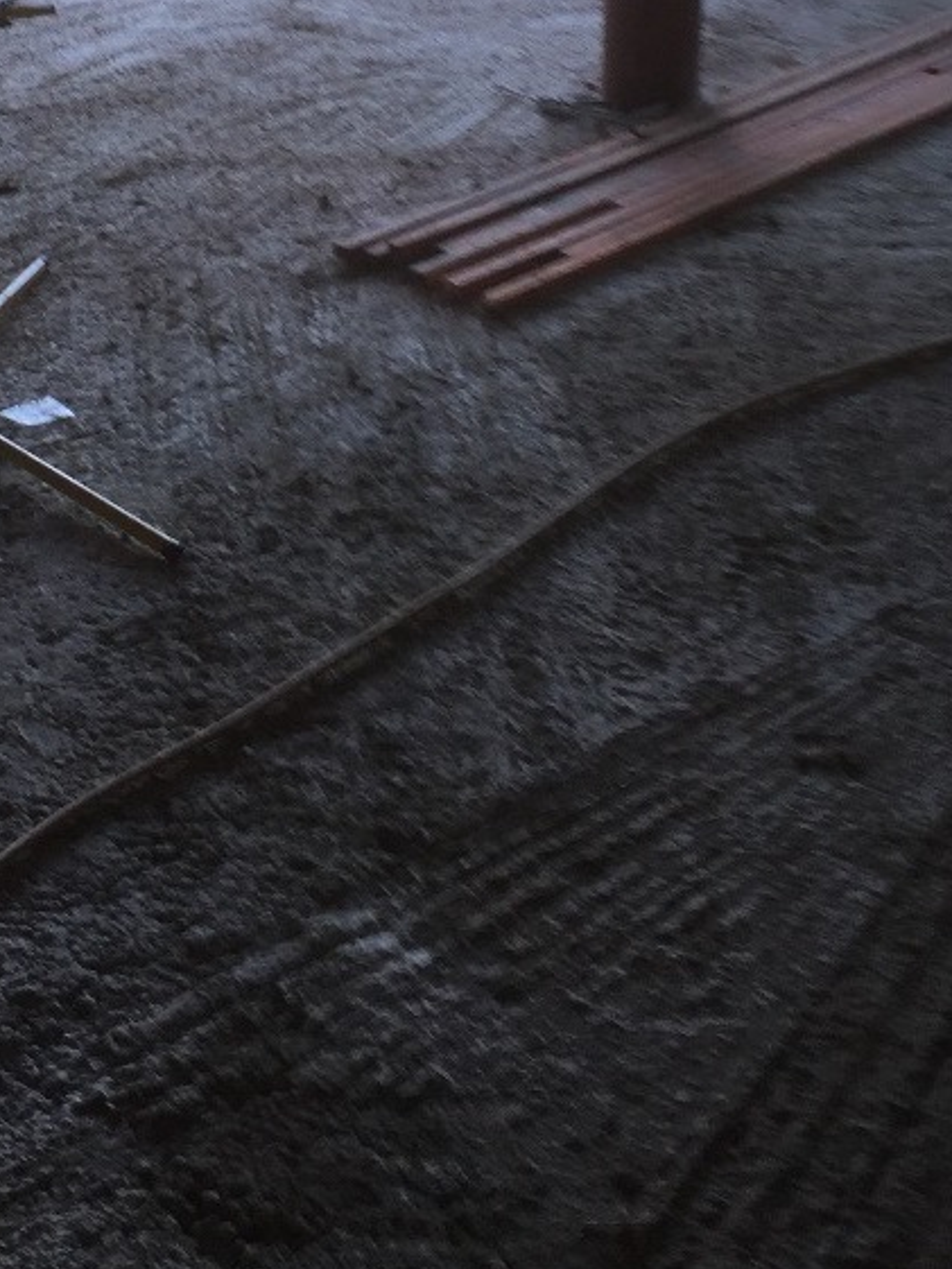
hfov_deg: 23.6
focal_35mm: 62
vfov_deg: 29.0
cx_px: 341
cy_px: -23
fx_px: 2273
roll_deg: +0.8
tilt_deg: -11.8
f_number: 2.2
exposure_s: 1/100
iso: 40
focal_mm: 4.15
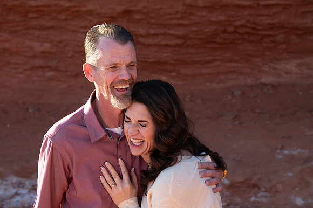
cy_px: 110
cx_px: 135
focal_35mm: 99
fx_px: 856
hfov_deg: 20.7
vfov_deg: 13.9
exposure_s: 1/250
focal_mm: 78
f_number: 6.3
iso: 400
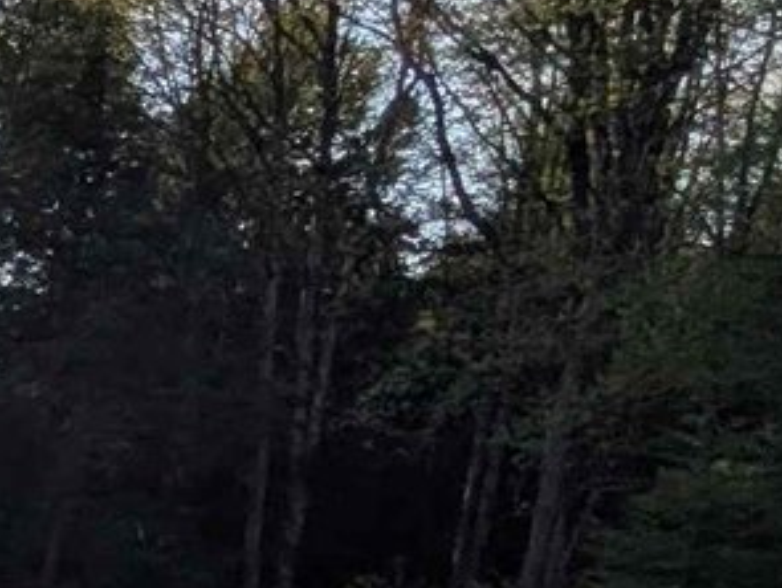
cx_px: -1050
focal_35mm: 65
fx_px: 1470
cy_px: 742
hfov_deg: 15.7
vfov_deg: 20.8
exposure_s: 1/7299
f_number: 1.7
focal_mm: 2.02
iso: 44
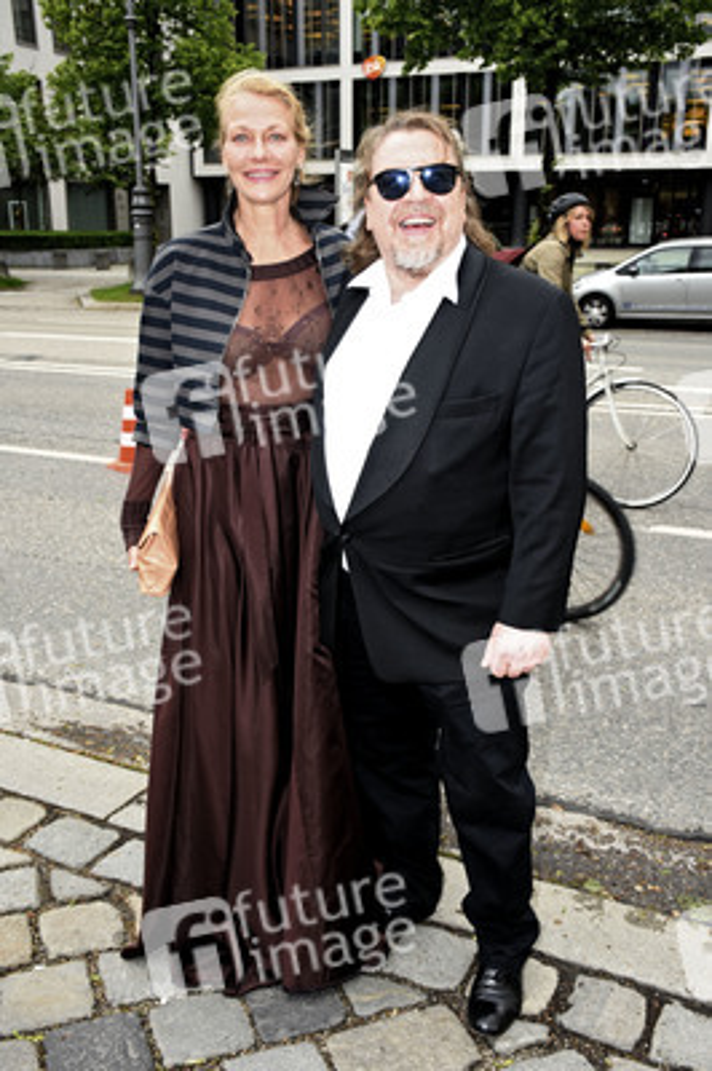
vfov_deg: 57.3
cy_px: 536
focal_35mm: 33
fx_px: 981
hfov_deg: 39.9
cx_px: 356
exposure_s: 1/160
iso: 320
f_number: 3.5
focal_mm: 22
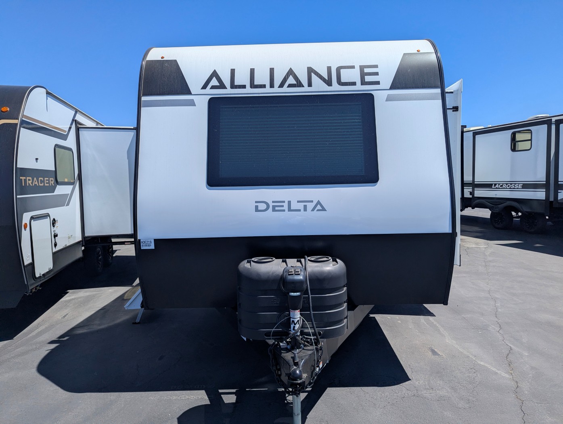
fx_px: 391
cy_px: 212
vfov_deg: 56.9
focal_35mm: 24
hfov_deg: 71.5
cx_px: 282
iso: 51
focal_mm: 6.81
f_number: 1.85
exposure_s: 1/3425
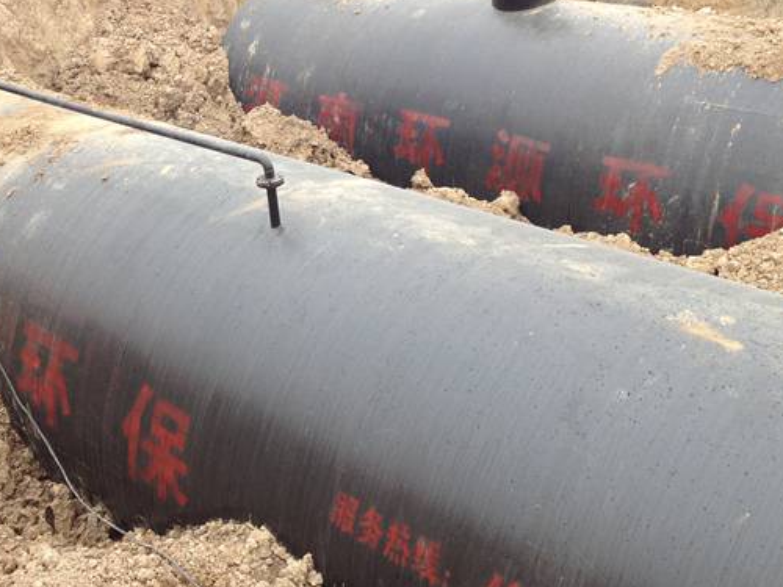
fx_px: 1267
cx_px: 304
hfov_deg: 34.2
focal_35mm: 56
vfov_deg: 25.9
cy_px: 185
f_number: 2.4
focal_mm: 4.28
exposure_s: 1/175
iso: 64
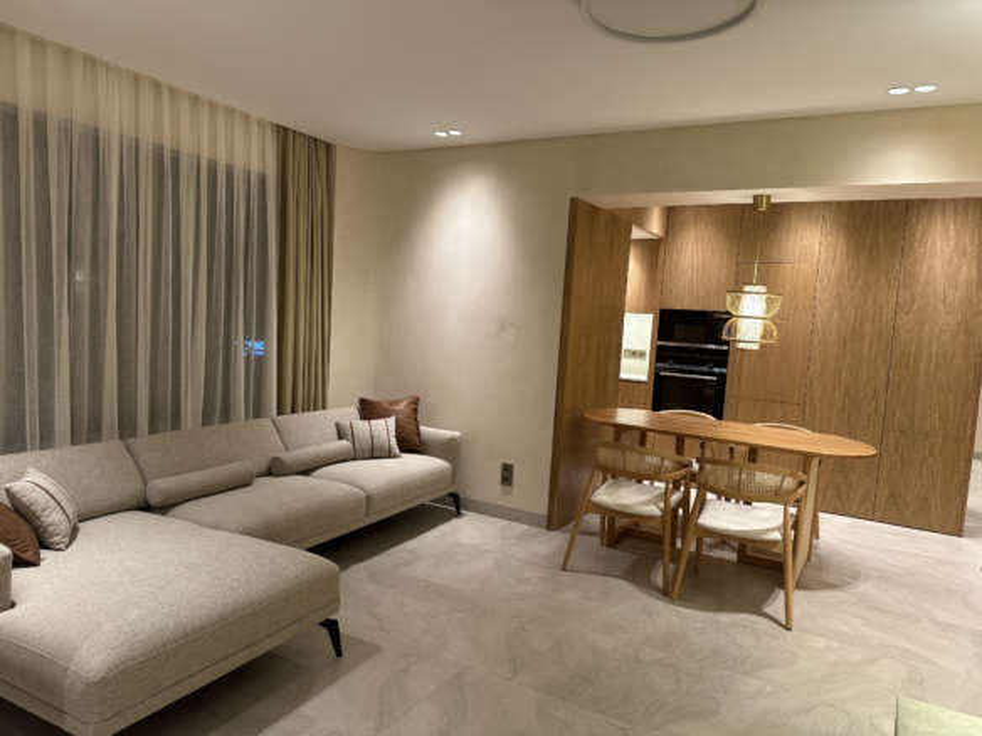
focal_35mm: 24
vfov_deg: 56.8
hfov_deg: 71.6
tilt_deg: -5.8
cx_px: 491
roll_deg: -3.5
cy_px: 368
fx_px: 681
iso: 160
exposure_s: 1/50
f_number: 1.78
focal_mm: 6.86
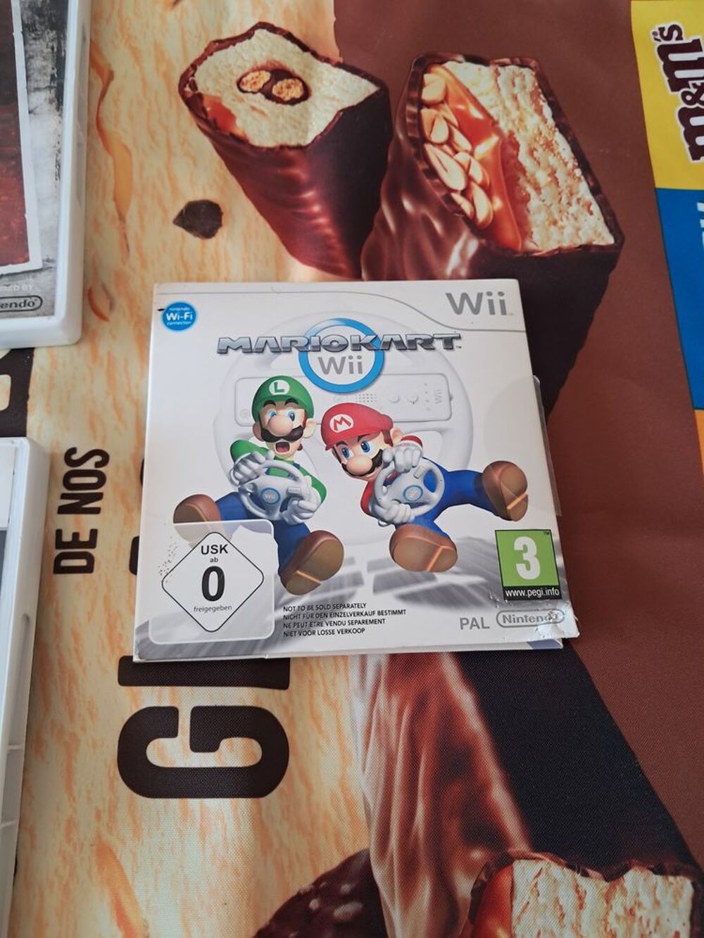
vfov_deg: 65.3
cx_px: 352
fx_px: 732
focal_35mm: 27
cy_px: 469
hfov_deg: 51.4
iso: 250
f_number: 1.8
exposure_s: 1/50
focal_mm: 4
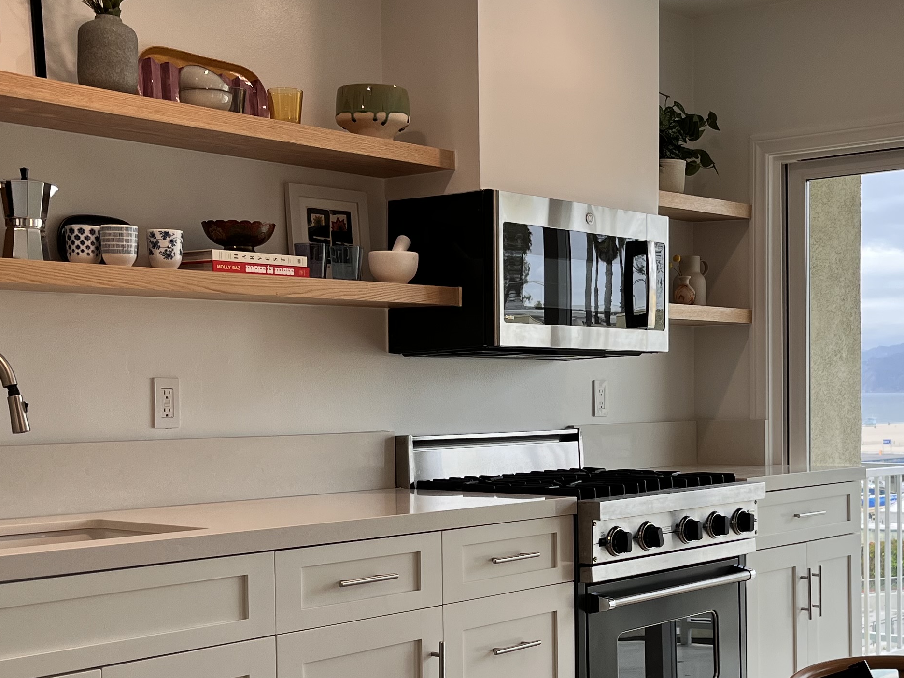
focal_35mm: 56
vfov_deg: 26.0
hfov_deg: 34.0
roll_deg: +0.9
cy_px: 432
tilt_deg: -1.7
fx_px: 1462
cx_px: 605
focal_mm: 5.1
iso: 40
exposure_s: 1/144
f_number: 1.6
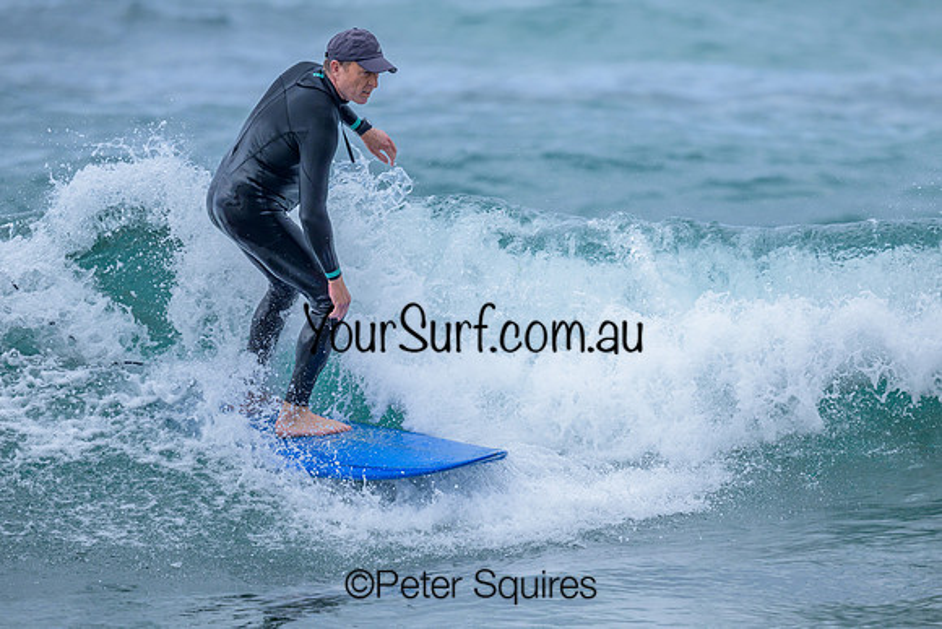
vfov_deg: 1.6
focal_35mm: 849
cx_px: 500
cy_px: 295
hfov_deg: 2.4
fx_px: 22214
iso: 640
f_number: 6.3
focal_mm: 800
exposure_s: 1/2000
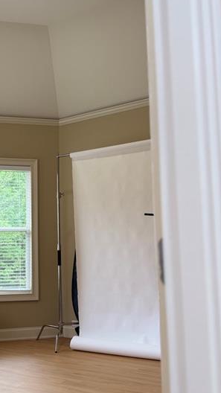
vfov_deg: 52.7
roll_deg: -0.2
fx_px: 396
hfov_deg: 30.2
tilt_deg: +5.1
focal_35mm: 38
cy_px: 219
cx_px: 36
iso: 80
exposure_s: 1/121
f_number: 1.78
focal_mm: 6.76
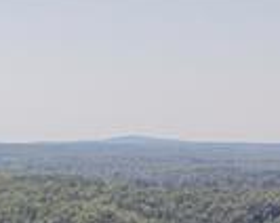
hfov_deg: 9.2
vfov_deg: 7.1
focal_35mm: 181
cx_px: -461
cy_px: 797
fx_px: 1498
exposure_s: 1/125
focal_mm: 8.67
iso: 400
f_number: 1.8
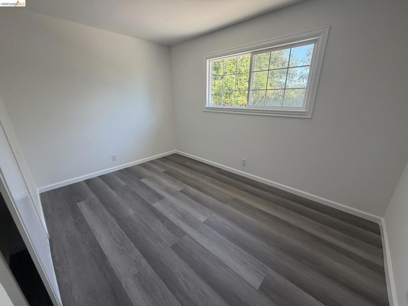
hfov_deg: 102.1
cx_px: 204
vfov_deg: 85.7
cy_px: 153
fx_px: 165
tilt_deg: -18.4
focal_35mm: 14
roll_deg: +1.0
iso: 160
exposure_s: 1/121
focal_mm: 2.22
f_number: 2.2
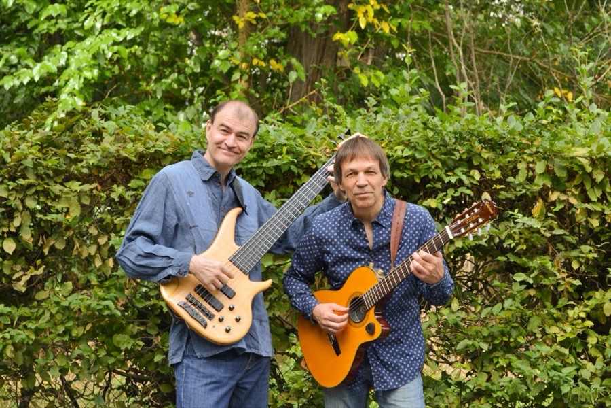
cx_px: 306
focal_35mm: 69
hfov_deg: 29.2
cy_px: 204
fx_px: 1171
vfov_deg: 19.7
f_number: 6.3
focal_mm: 46
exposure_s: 1/250
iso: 400
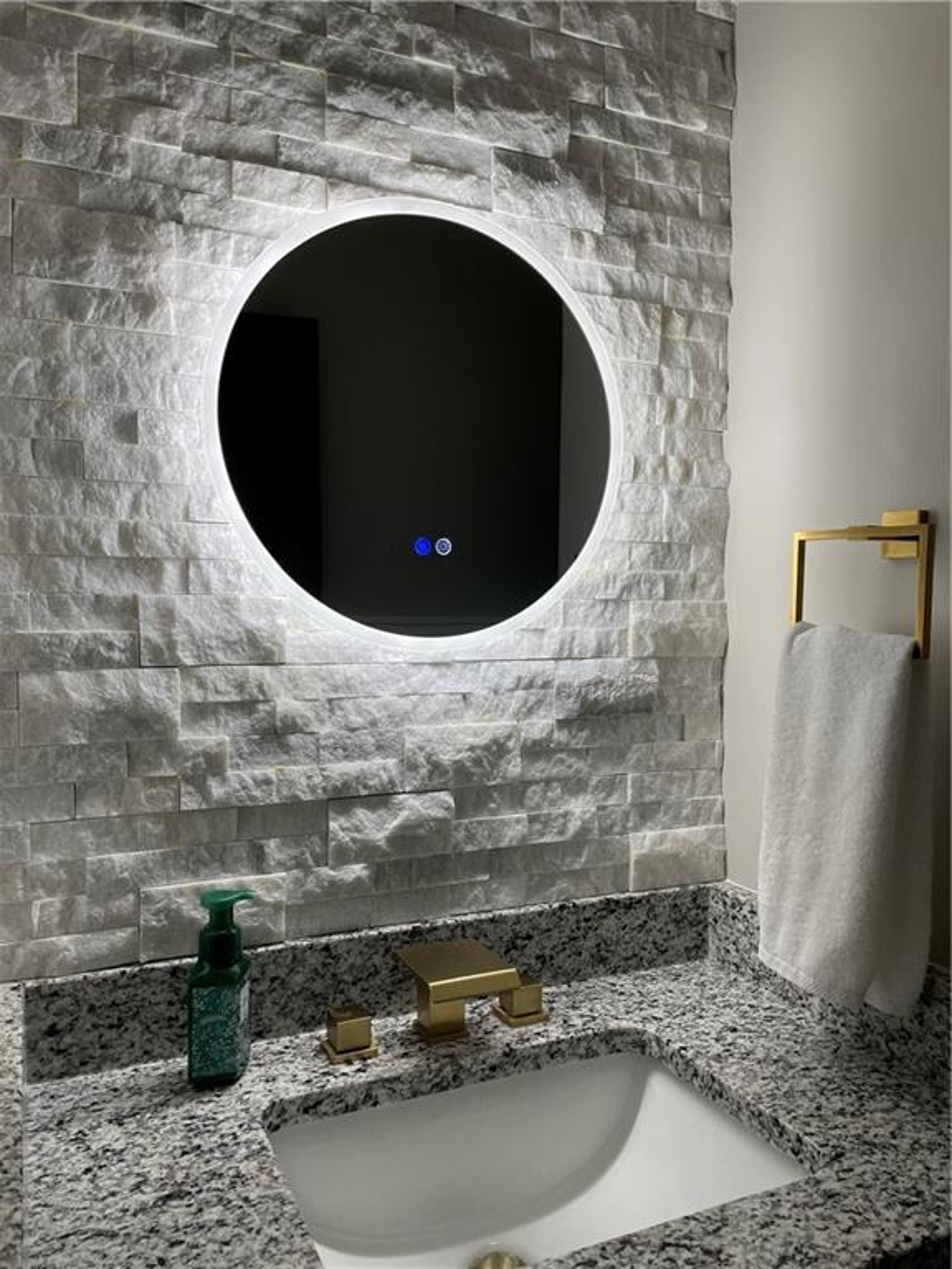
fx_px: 953
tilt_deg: -1.2
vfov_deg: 67.3
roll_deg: +0.1
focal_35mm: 26
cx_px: 476
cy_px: 634
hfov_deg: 53.1
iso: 64
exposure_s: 1/121
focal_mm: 4.2
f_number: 1.6
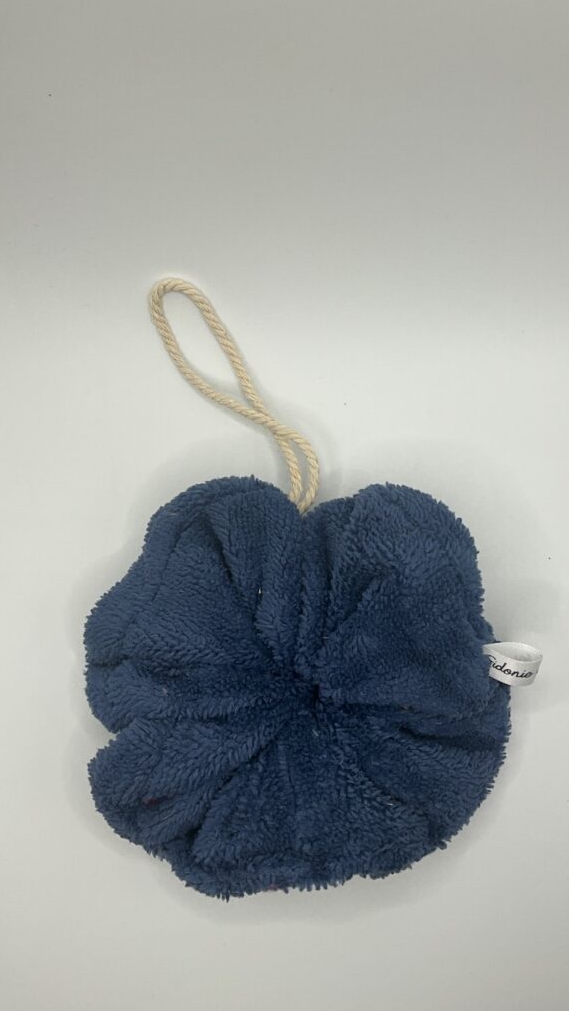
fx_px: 858
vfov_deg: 61.0
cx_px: 359
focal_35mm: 32
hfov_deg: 36.5
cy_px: 505
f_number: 1.8
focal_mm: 3
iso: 20
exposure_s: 1/215
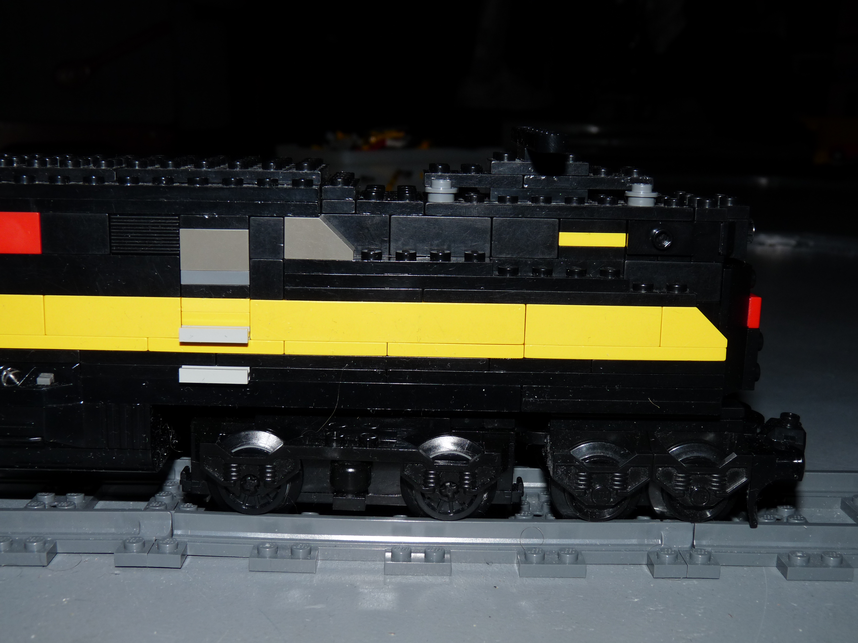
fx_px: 1041
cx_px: 429
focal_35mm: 42
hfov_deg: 44.8
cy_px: 322
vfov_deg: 34.3
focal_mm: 7.4
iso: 100
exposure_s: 1/125
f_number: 4
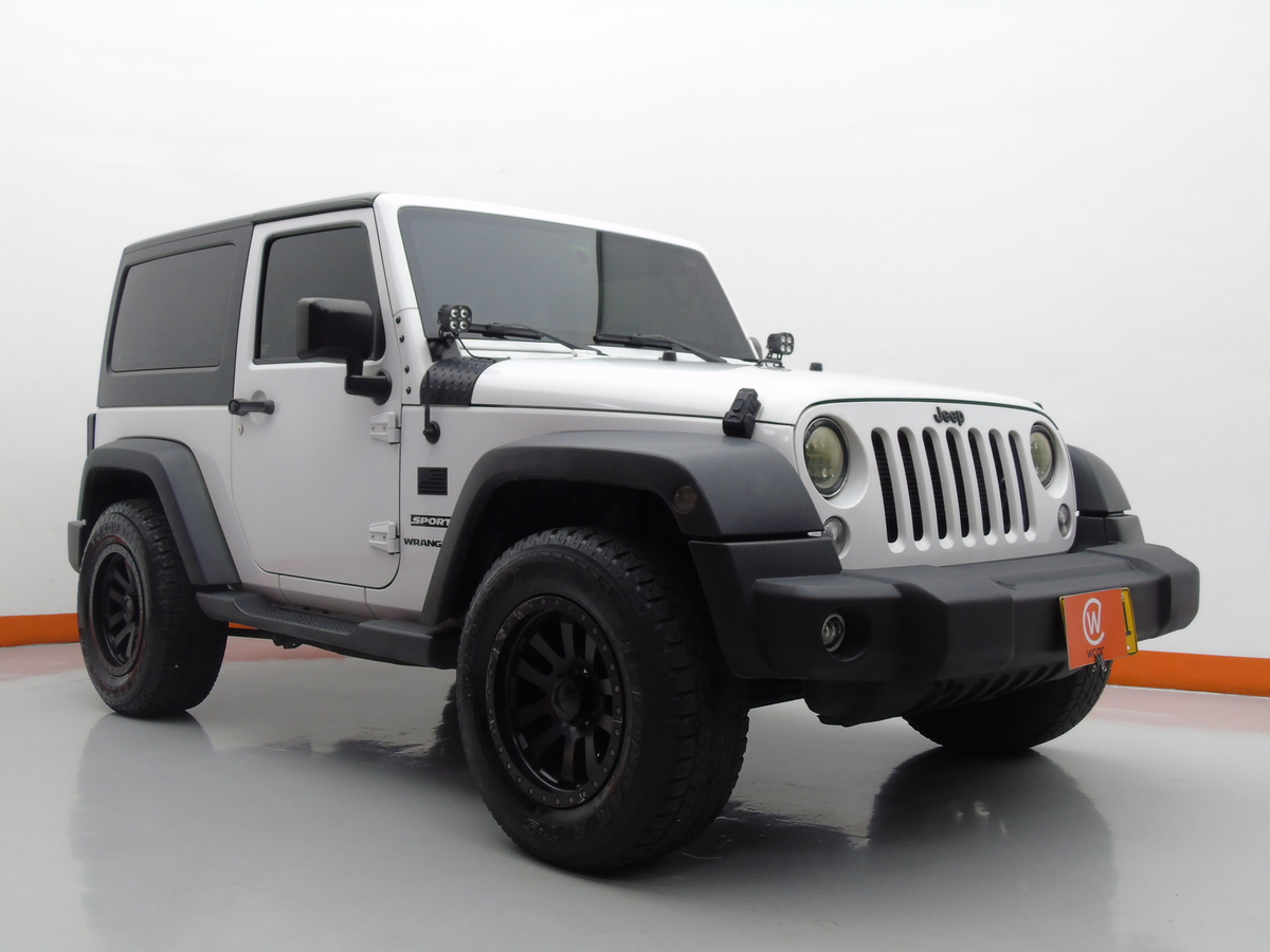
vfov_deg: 41.8
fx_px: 1247
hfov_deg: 54.0
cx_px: 635
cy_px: 476
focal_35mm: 34
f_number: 3.8
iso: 160
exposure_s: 1/30
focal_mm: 6.1
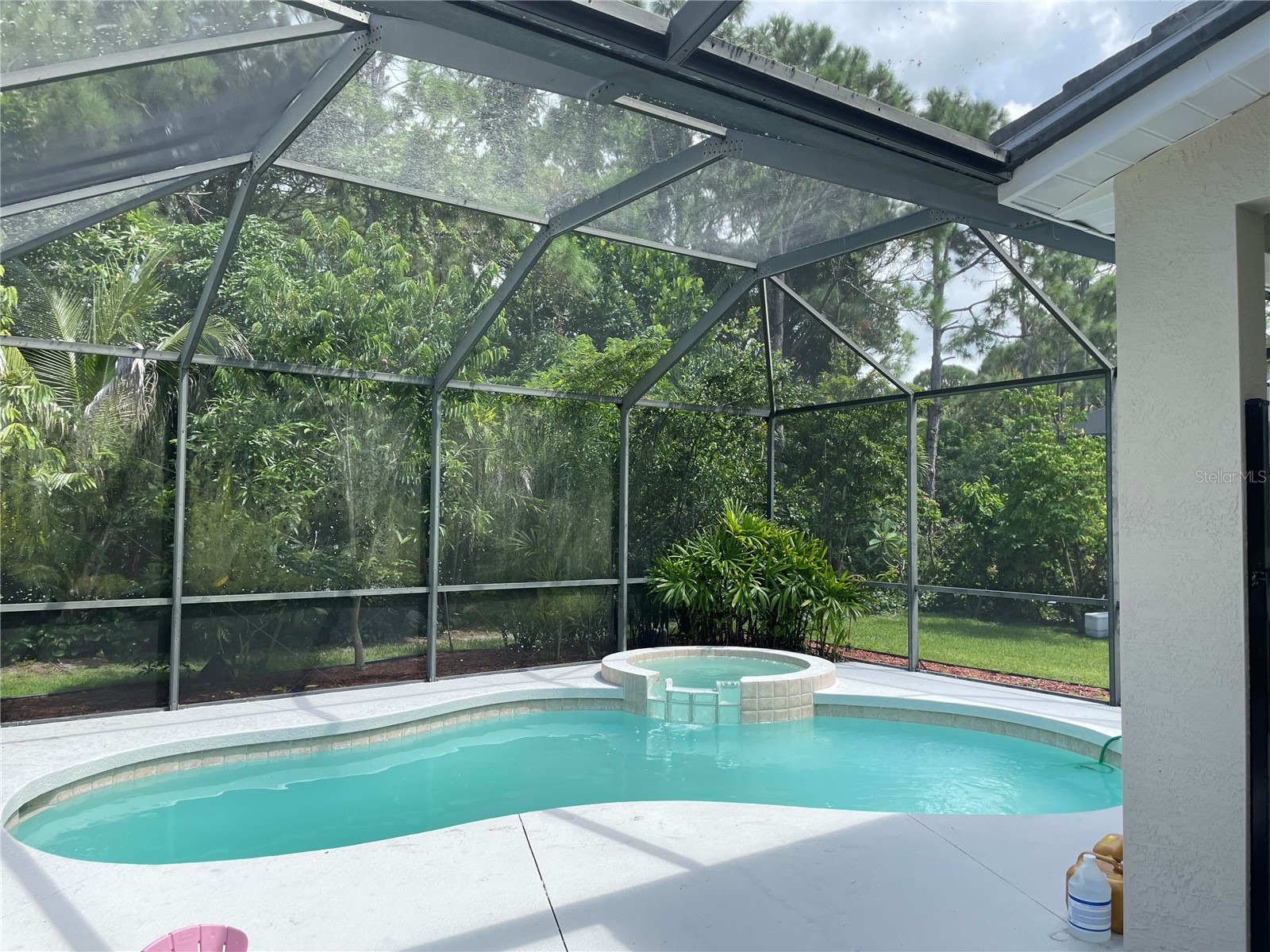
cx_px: 635
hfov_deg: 67.3
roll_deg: +0.4
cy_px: 476
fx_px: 954
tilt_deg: +1.2
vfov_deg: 53.1
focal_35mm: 26
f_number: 1.6
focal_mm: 4.2
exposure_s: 1/910
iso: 32
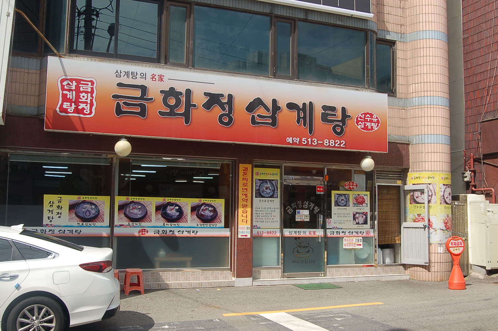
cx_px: 249
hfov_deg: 49.6
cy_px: 166
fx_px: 539
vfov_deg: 34.1
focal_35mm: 39
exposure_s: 1/250
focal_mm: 26
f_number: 8
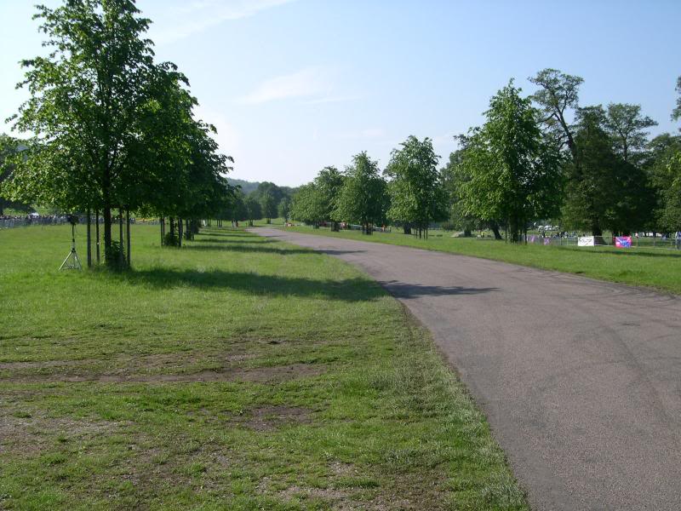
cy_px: 256
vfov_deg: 37.7
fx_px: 748
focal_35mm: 38
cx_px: 340
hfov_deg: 49.0
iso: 100
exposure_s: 1/165
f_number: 7.6
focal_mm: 8
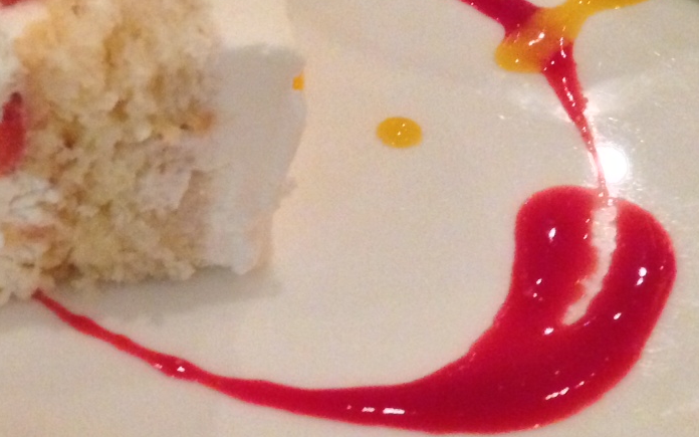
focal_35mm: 82
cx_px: 235
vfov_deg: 15.8
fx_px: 1562
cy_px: 105
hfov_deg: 25.1
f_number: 2.4
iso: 640
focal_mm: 4.13
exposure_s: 1/15
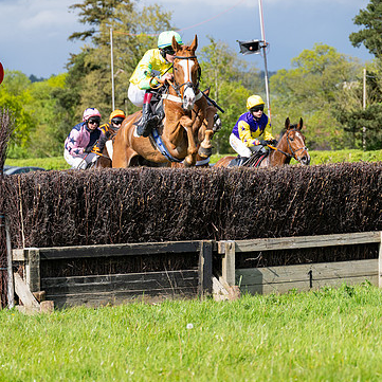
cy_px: 159
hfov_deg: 11.2
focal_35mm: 156
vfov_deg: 11.2
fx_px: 1948
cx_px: 160
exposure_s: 1/2000
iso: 200
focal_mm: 98
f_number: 4
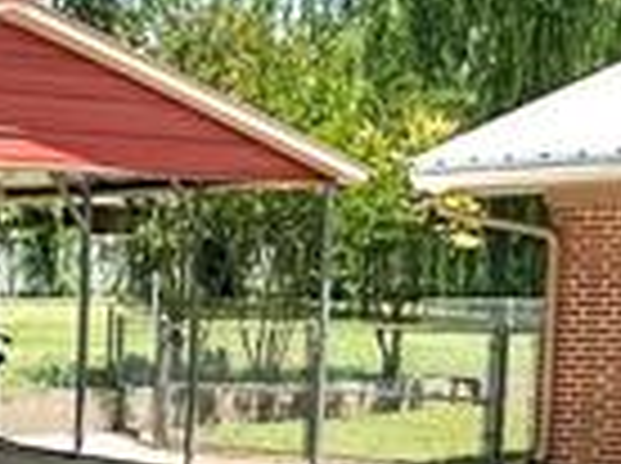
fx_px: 1862
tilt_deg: -8.1
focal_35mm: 104
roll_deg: -0.7
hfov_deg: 18.3
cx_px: -54
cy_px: 568
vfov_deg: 13.8
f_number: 2.2
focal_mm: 2.22
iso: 50
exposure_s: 1/3125
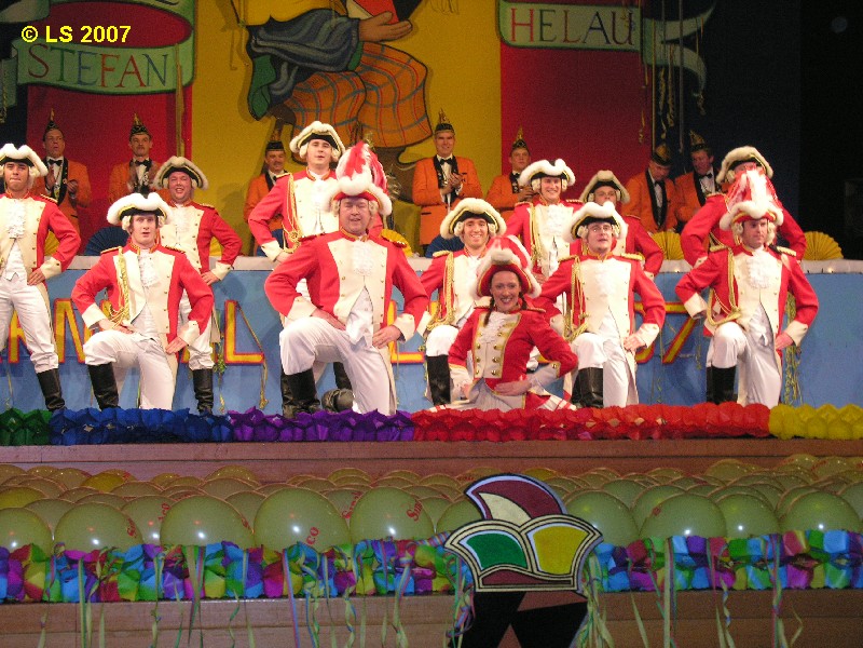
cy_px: 324
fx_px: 1596
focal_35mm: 64
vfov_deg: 22.9
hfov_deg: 30.3
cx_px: 432
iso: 200
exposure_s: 1/34.5
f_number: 4
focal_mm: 16.4
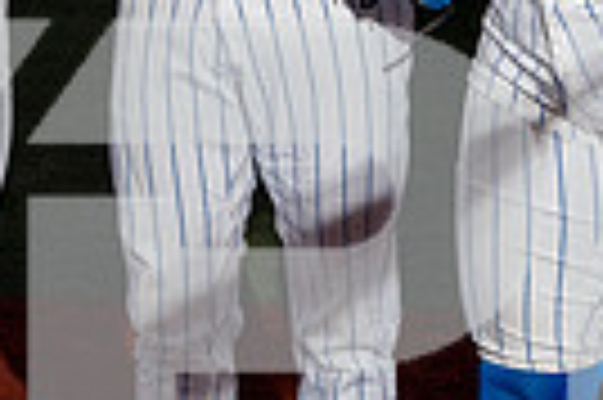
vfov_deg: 8.7
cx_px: -45
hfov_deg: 13.3
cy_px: -285
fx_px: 2543
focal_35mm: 152
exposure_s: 1/250
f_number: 7.1
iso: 2000
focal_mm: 35
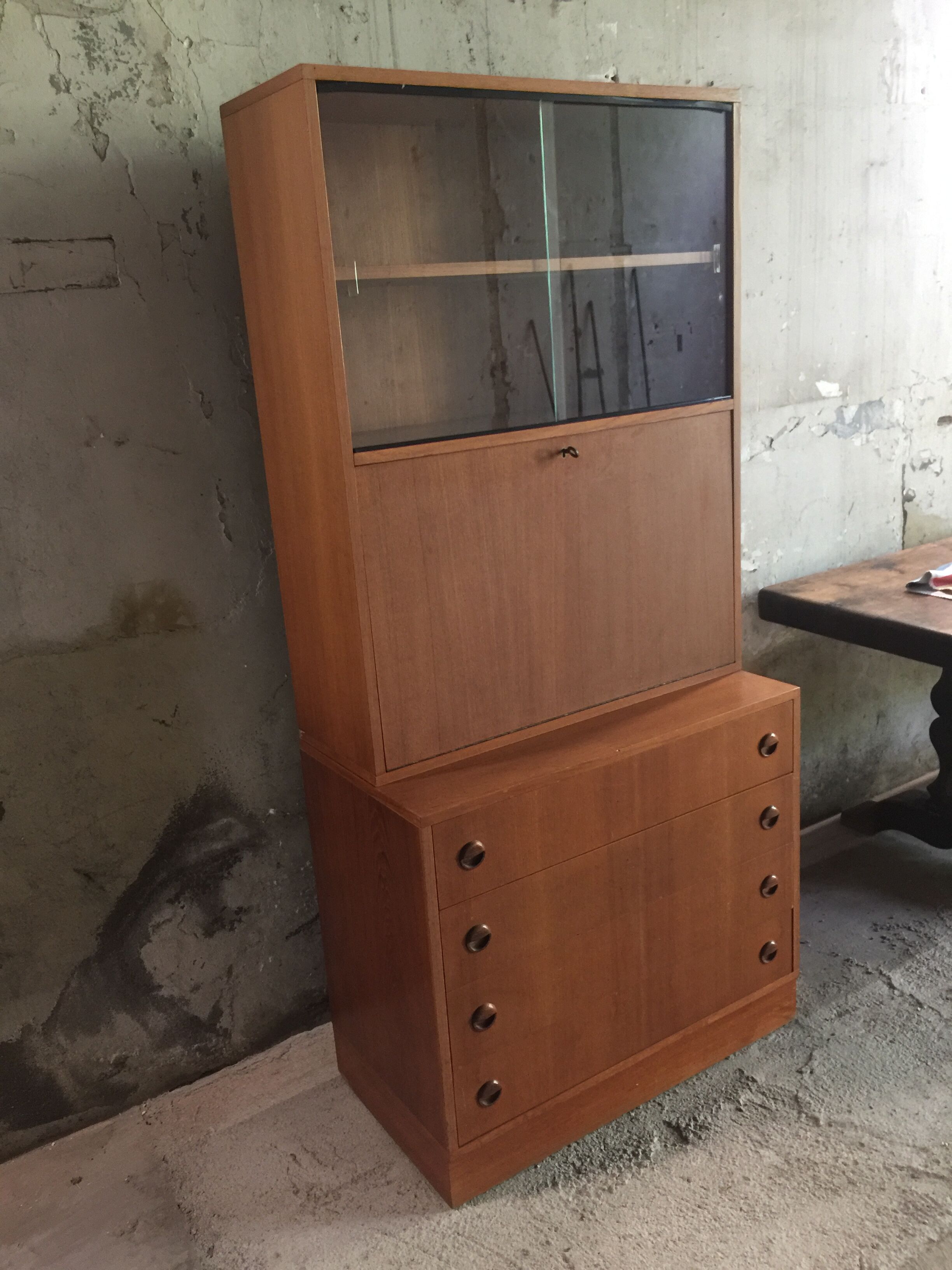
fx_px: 1063
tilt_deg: -16.5
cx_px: 476
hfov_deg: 48.2
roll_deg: +4.1
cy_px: 635
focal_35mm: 29
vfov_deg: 61.7
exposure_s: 1/10
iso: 125
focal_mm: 4.15
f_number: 2.2
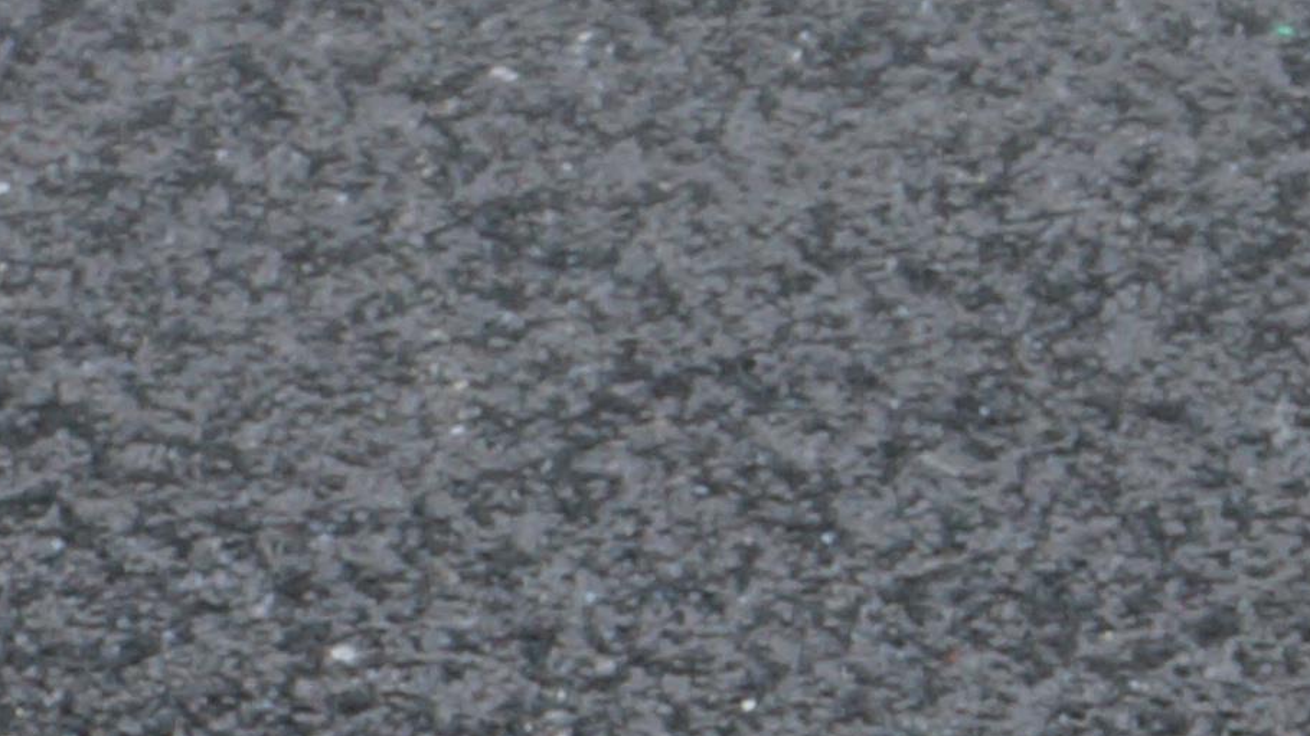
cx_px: 1682
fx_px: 14413
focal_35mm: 415
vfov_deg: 2.9
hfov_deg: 5.2
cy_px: -1550
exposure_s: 1.3
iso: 100
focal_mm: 40
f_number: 32
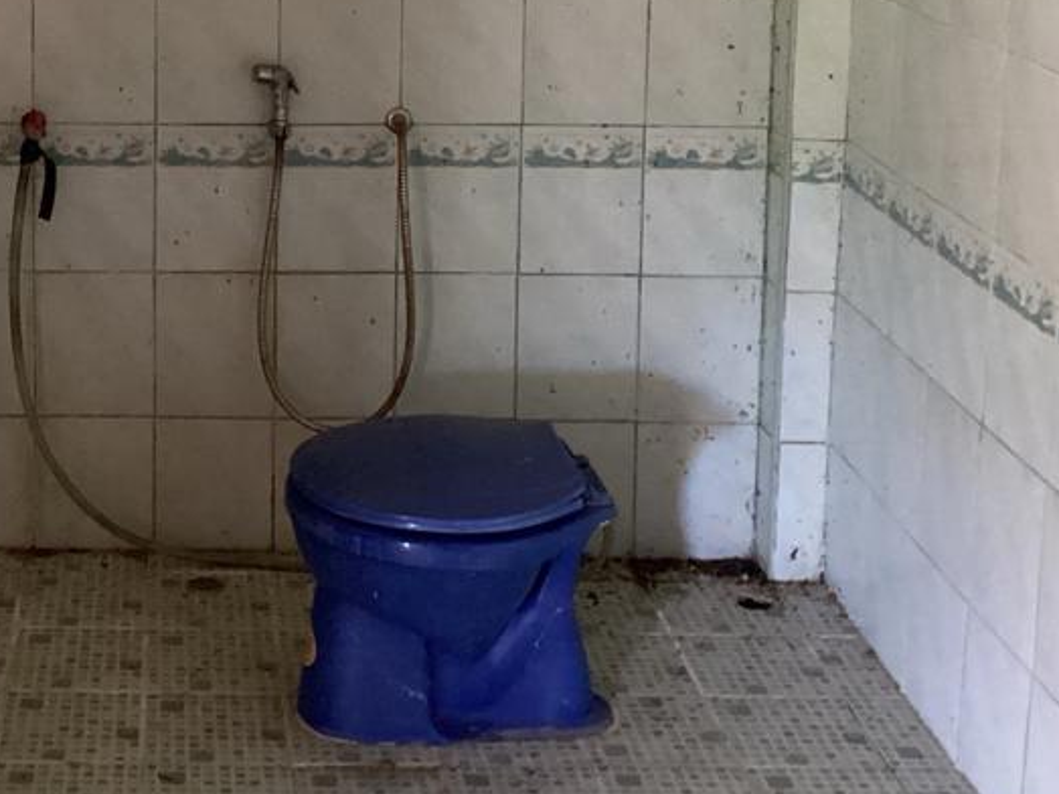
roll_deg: +0.8
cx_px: 163
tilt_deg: -8.7
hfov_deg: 27.8
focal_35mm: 68
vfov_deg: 20.9
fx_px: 2080
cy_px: 0
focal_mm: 3.3
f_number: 2.4
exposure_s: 1/30
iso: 800
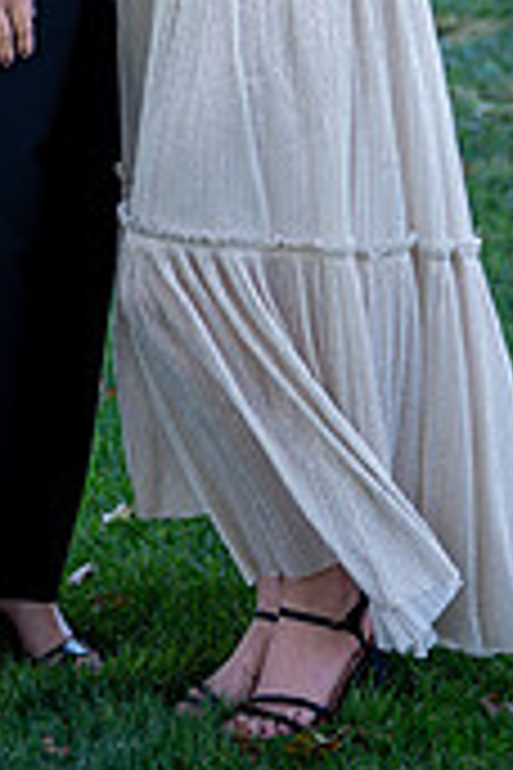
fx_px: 3270
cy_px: -176
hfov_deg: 9.0
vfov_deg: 13.0
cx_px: 256
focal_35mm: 153
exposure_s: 1/320
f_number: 2.8
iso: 320
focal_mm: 58
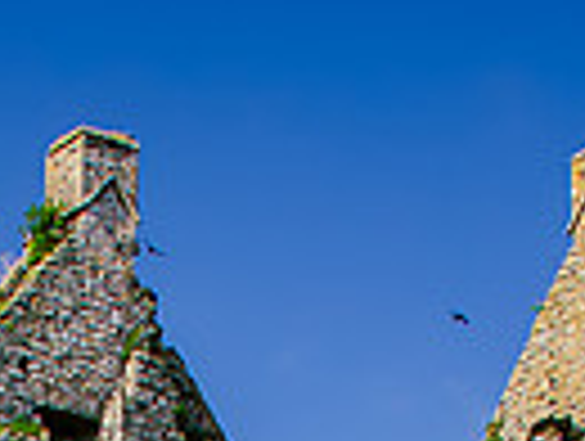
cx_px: 10
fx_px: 2980
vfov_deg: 8.0
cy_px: 969
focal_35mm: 176
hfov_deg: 11.1
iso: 250
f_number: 3.8
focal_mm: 24
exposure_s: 1/1600
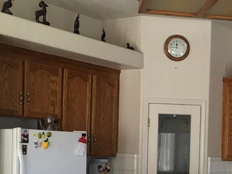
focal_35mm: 75
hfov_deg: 25.6
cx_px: 183
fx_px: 503
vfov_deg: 19.2
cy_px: 167
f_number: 2.2
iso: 32
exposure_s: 1/15
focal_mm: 4.15
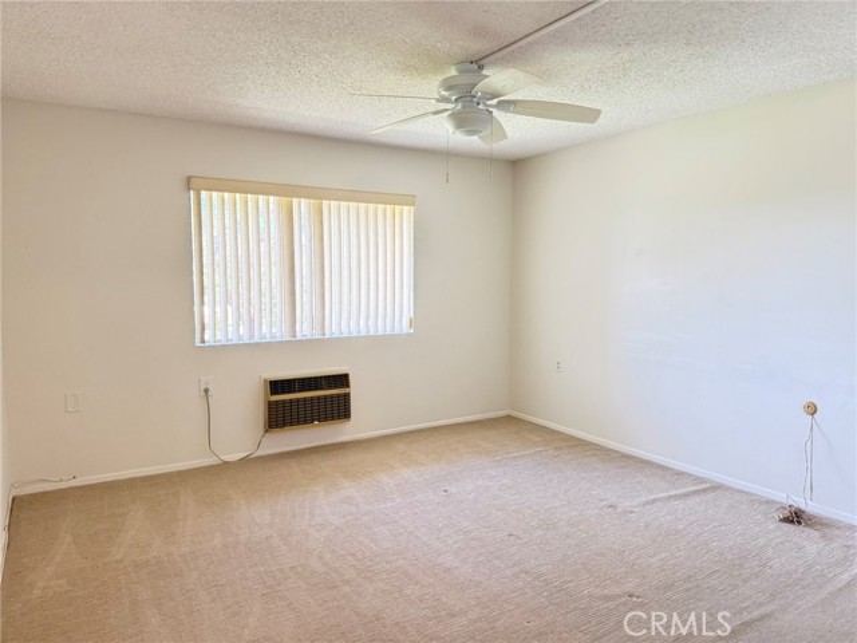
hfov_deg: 71.6
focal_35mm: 24
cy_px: 322
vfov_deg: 56.8
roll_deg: -0.4
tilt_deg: -4.1
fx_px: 594
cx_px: 428
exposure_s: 1/120
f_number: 1.78
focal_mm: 6.76
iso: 400
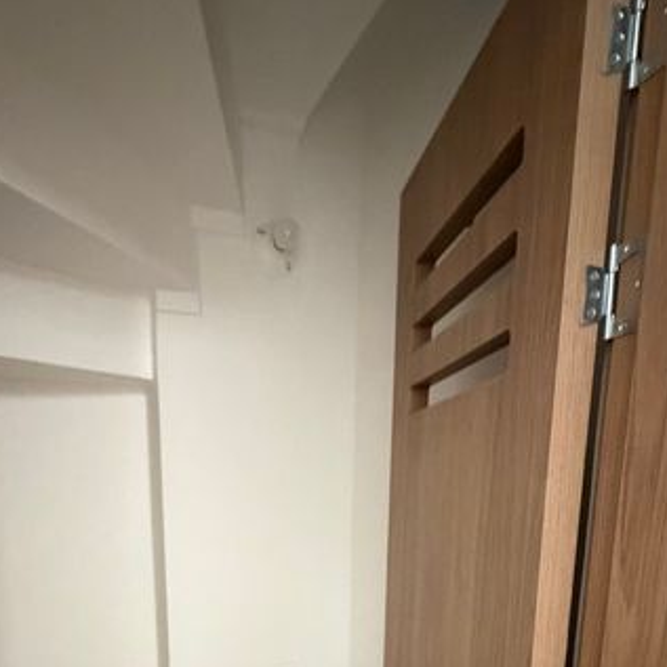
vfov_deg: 53.4
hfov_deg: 60.6
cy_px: 599
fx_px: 567
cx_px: 278
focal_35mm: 26
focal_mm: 2.22
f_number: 2.2
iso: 1250
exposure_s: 1/60
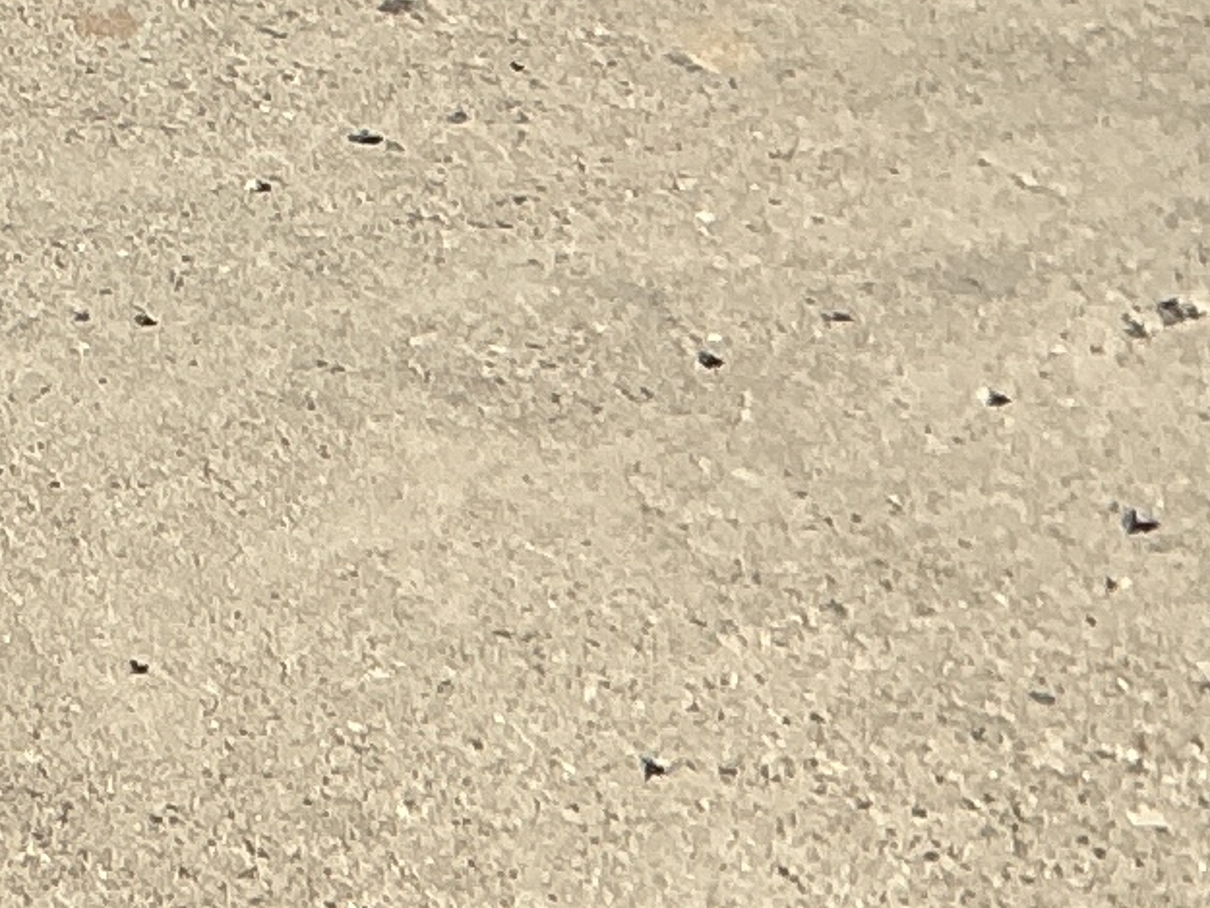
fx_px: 6538
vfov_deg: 7.9
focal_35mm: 187
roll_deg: -1.0
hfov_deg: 10.0
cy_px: 205
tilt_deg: -24.5
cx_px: -1040
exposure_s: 1/2538
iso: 25
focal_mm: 3
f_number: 1.8
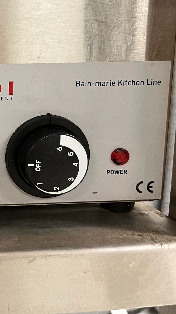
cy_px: 100
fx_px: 431
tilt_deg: -7.8
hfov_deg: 20.0
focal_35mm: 52
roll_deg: +0.9
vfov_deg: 39.3
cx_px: -87
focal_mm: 5.1
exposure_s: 1/50
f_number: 1.6
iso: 320
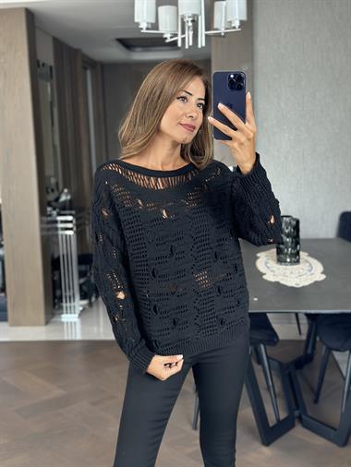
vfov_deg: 39.6
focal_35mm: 48
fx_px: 648
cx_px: 176
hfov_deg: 30.3
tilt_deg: -17.1
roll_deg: +2.8
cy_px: 234
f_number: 1.78
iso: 125
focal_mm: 6.86
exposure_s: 1/149
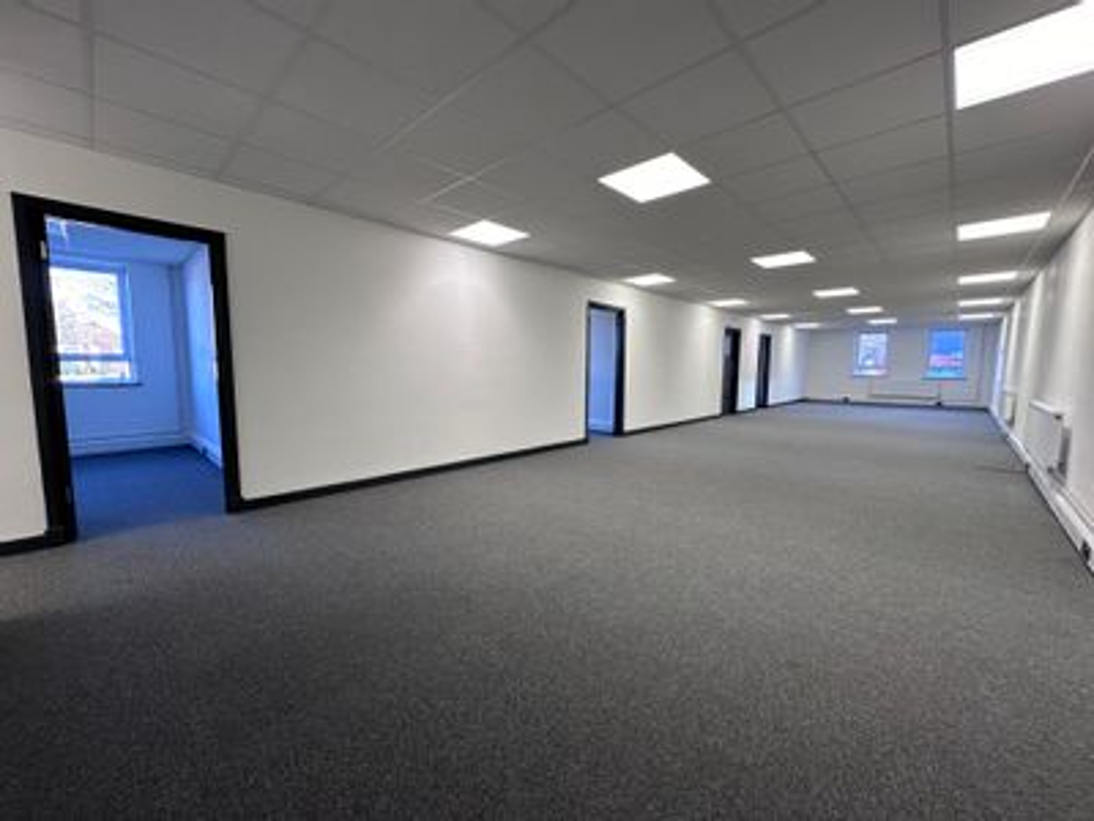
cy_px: 410
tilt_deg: -5.6
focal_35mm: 14
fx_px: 442
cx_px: 547
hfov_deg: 102.1
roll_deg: -0.5
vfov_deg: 85.7
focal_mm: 2.22
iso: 100
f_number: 2.2
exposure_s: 1/100
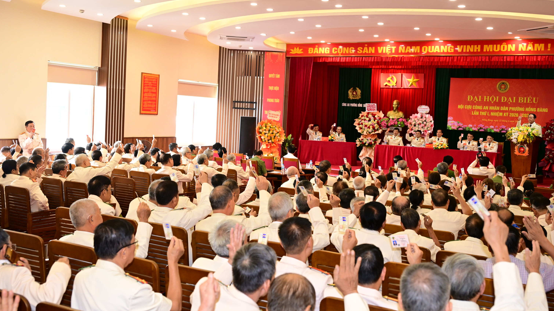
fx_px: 573
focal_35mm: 39
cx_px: 278
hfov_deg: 51.6
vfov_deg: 30.4
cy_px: 146
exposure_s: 1/160
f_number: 4
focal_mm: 37
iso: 2000
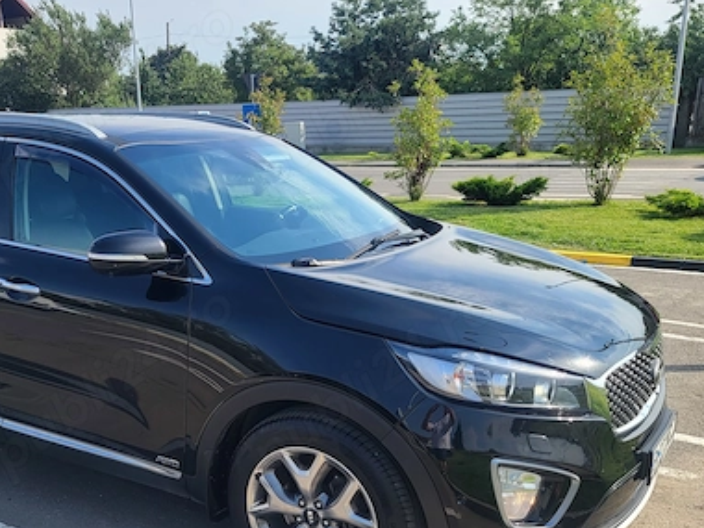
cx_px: 243
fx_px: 834
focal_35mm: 41
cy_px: 402
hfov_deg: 45.2
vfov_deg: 34.3
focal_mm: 5.4
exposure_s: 1/1123
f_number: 1.8
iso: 40
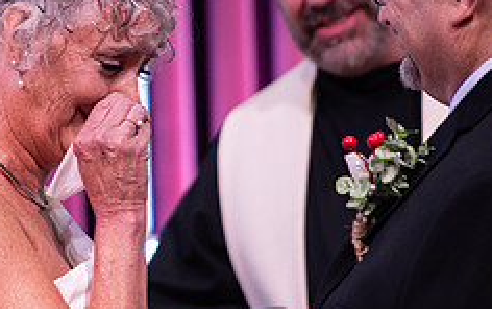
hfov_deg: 4.2
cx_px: 60
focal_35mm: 501
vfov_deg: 2.6
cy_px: 133
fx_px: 6724
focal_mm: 200
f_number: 2.8
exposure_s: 1/200
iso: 800
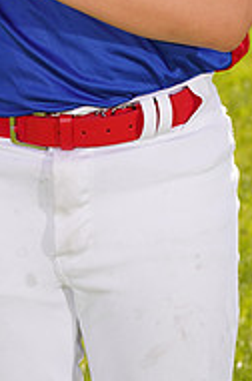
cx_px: 17
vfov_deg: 6.7
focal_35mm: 306
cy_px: -168
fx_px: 3225
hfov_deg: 4.5
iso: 100
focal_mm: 100
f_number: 9
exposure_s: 1/160
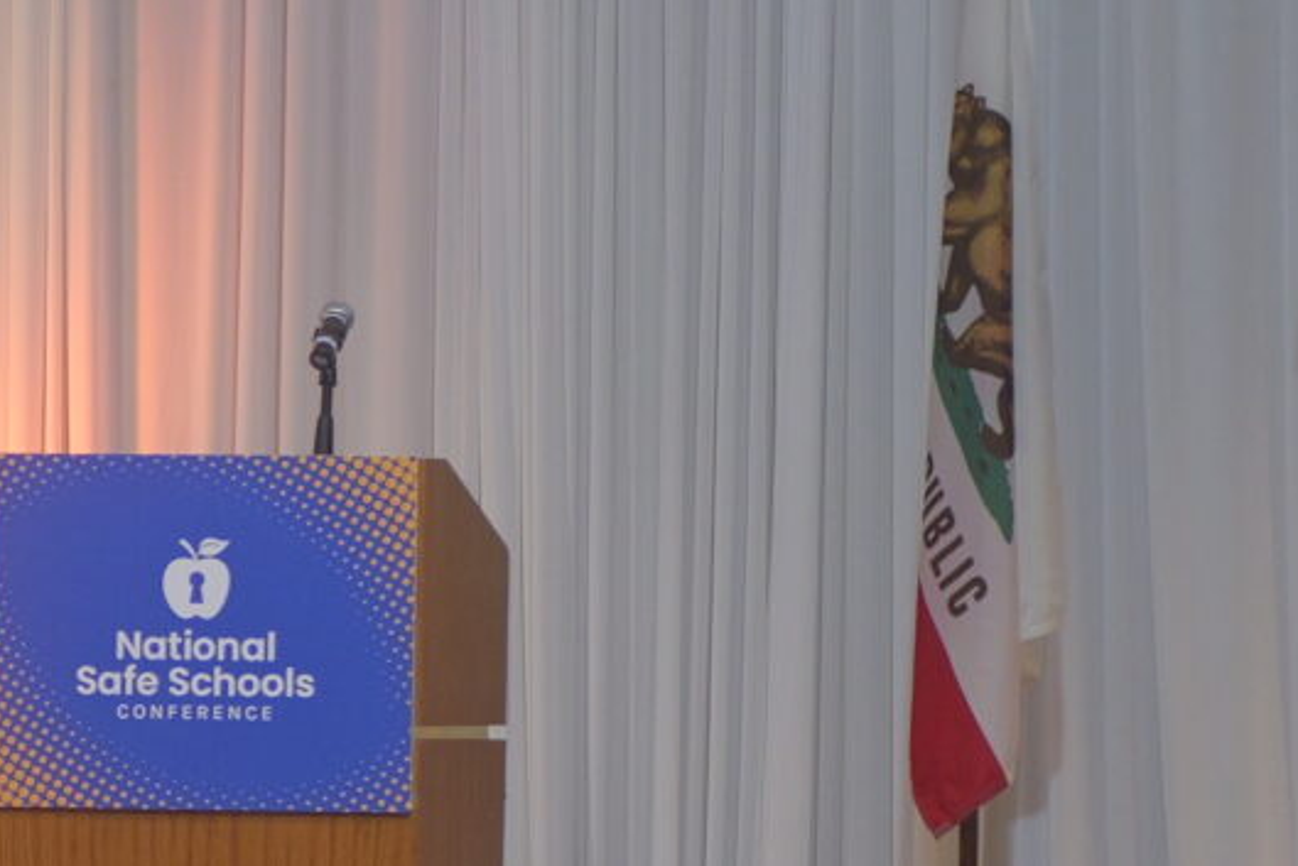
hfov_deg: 4.9
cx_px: -1440
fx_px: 14822
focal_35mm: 411
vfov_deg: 3.3
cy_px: 1245
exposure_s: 1/125
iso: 800
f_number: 2
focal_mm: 85
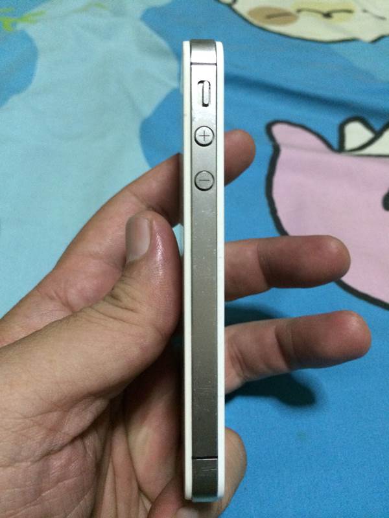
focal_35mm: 30
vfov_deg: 60.0
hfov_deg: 46.8
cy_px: 259
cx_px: 194
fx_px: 450
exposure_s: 1/17
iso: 500
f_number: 2.2
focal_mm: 4.12
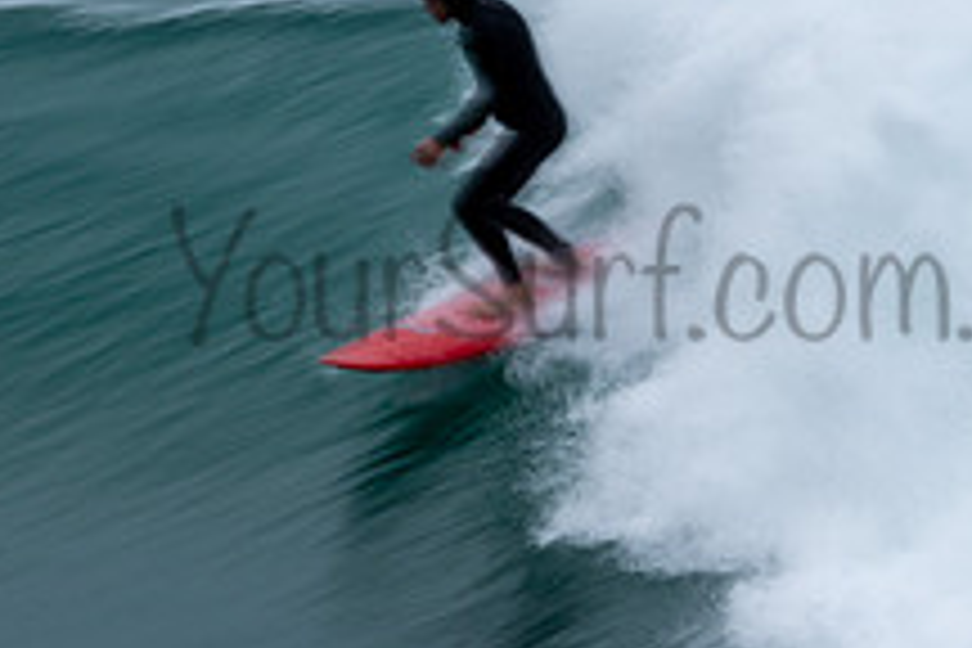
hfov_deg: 1.0
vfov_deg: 0.7
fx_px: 54401
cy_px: 236
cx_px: 634
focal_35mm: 2015
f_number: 29
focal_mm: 500
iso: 100
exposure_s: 1/20
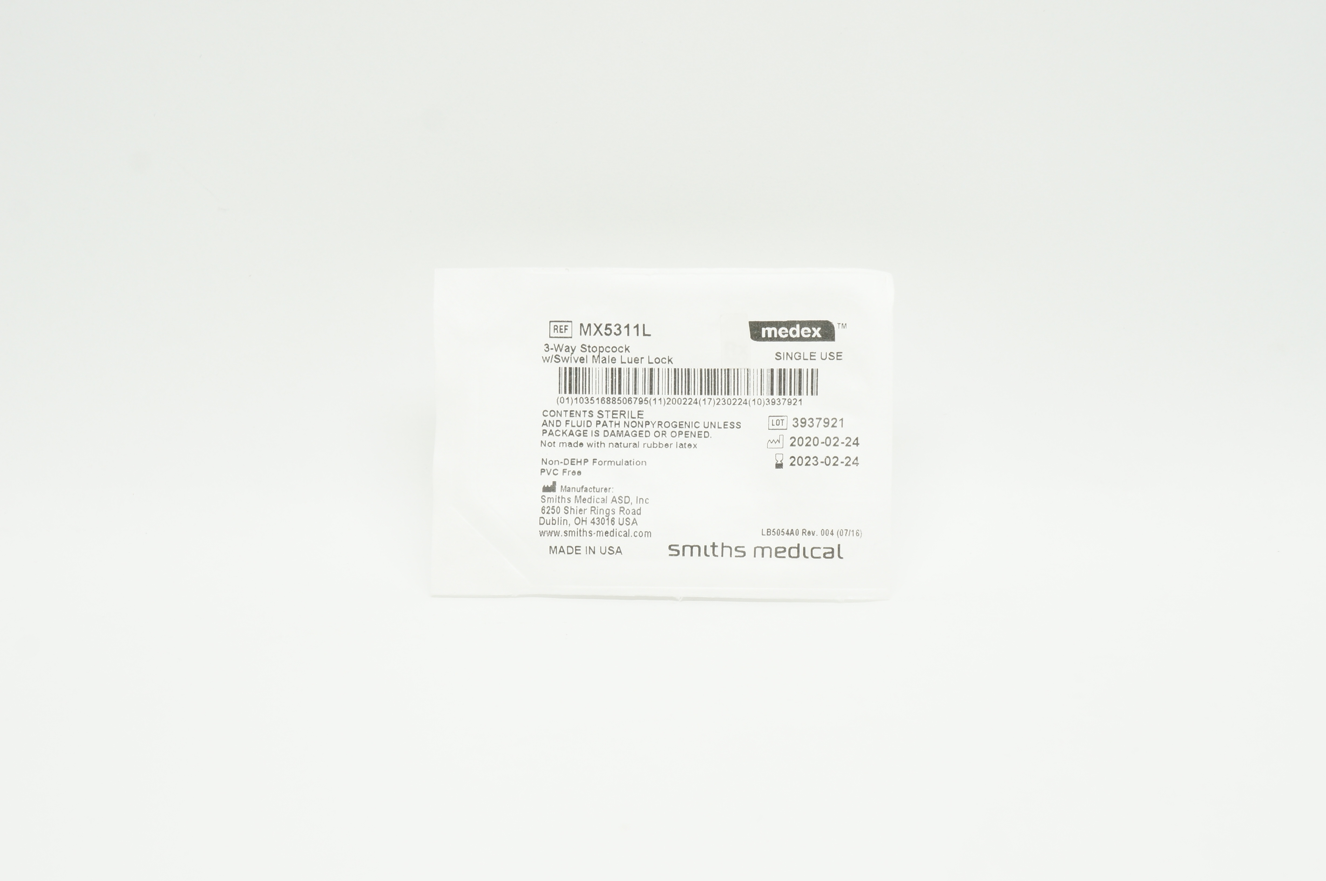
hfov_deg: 29.3
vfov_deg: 19.7
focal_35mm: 69
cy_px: 440
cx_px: 663
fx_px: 2539
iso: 400
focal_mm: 46
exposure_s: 1/25
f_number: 9
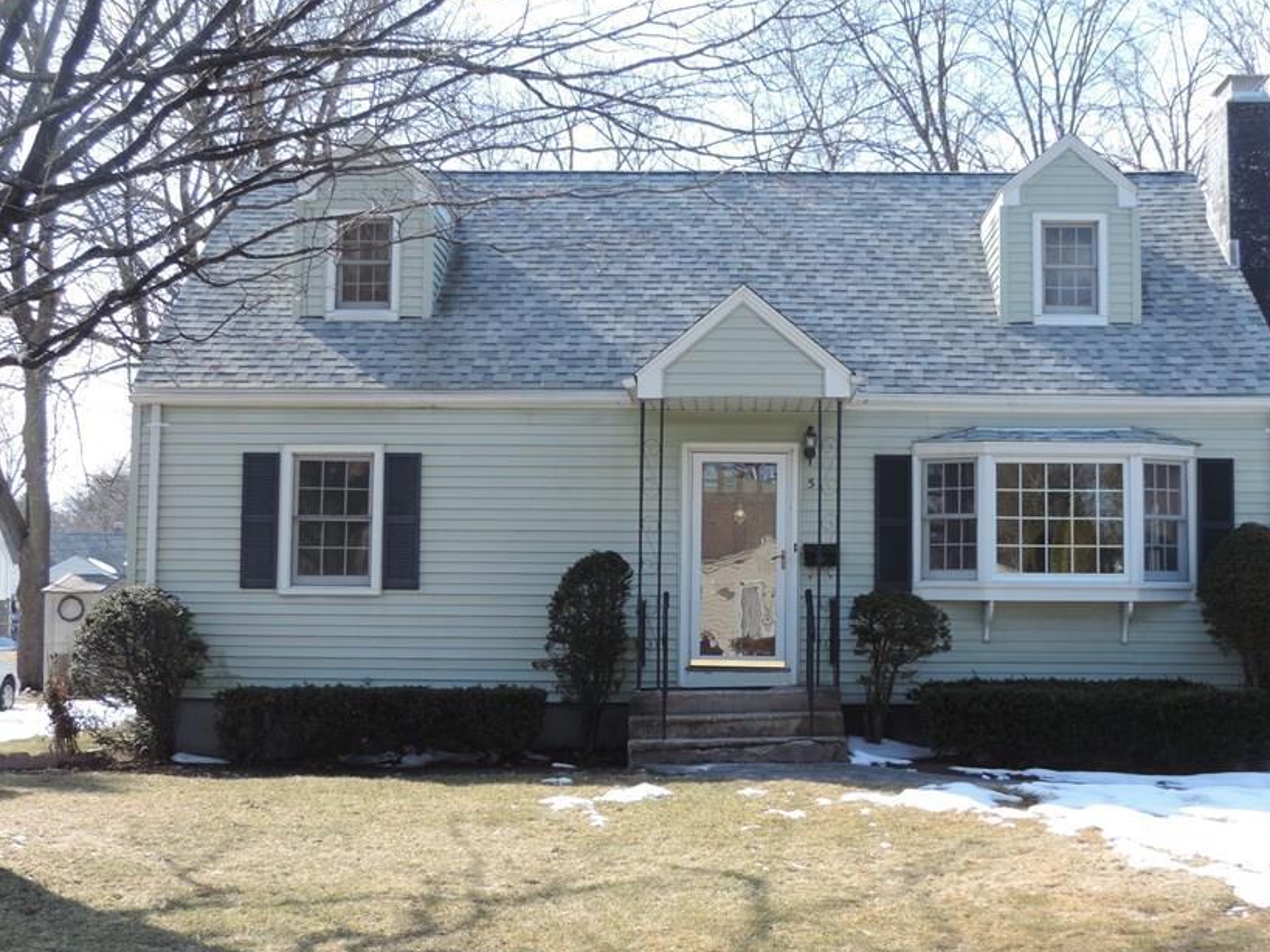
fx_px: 1834
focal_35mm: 50
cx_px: 695
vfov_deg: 29.1
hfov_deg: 38.2
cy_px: 488
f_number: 3.3
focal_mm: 7.1
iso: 80
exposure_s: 1/250
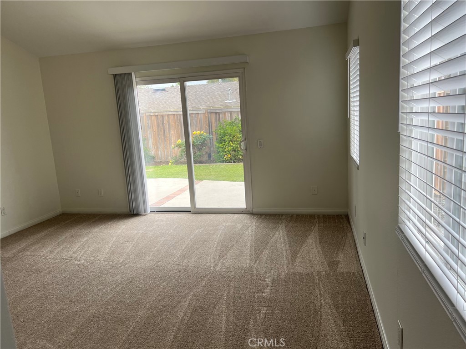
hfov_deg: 67.3
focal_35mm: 26
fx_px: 350
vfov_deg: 53.1
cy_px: 174
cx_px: 233
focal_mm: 5.7
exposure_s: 1/588
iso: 50
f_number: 1.5
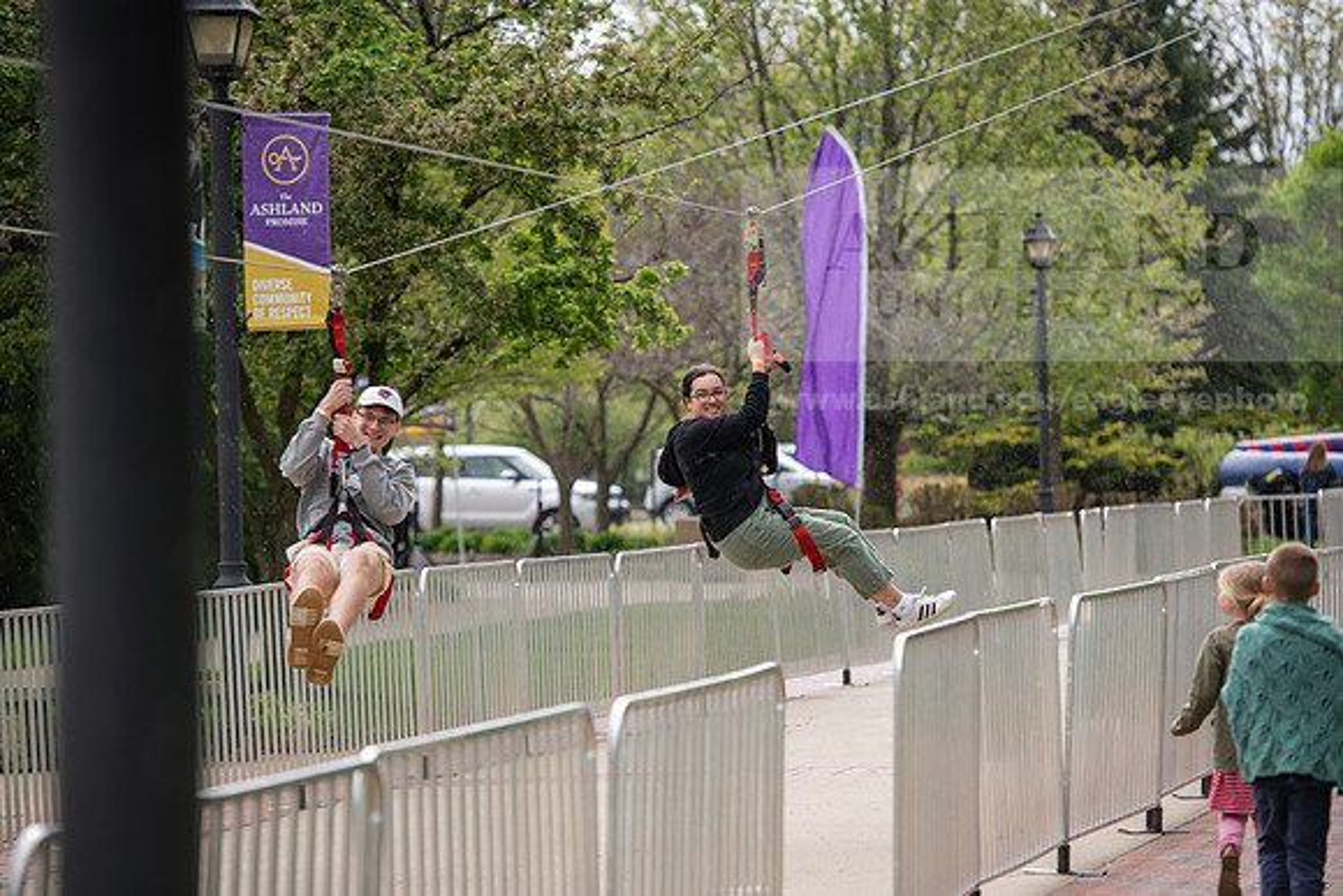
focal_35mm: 155
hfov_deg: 13.2
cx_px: 672
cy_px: 448
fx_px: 5783
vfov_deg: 8.9
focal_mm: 155
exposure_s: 1/640
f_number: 3.5
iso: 500
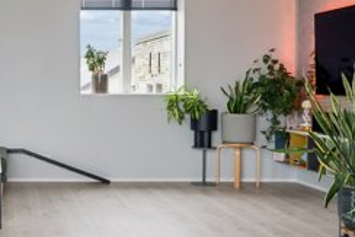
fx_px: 582
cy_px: 72
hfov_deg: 31.8
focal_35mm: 59
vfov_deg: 22.9
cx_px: 16
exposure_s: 1/8
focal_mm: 18
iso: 400
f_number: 5
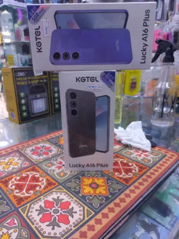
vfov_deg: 69.4
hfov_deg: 54.9
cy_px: 120
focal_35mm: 25
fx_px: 172
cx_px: 90
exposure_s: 1/50
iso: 160
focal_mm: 4.6
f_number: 2
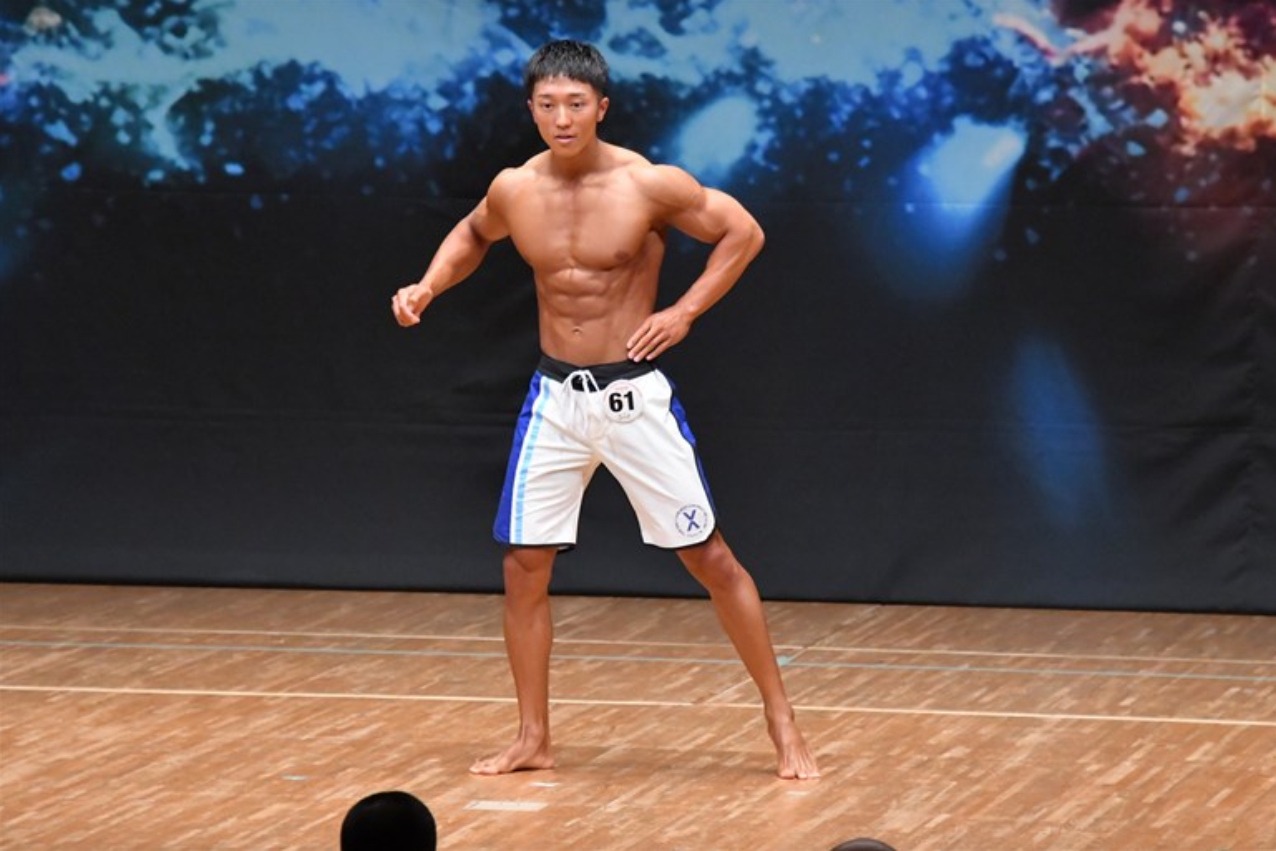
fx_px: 10174
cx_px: 641
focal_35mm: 287
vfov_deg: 4.8
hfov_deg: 7.2
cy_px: 425
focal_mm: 190
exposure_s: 1/400
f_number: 5.6
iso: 8000
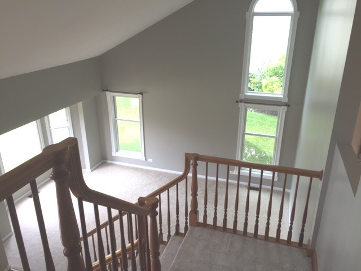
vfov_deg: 48.2
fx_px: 302
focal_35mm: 29
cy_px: 136
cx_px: 180
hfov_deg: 61.7
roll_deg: -0.2
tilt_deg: -23.0
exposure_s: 1/60
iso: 32
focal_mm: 4.15
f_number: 2.2
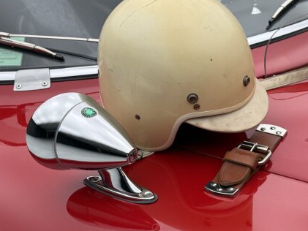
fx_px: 650
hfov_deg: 26.6
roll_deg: +3.6
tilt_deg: -18.7
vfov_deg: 20.1
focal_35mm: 73
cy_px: 78
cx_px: 191
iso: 80
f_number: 1.78
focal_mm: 6.76
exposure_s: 1/99
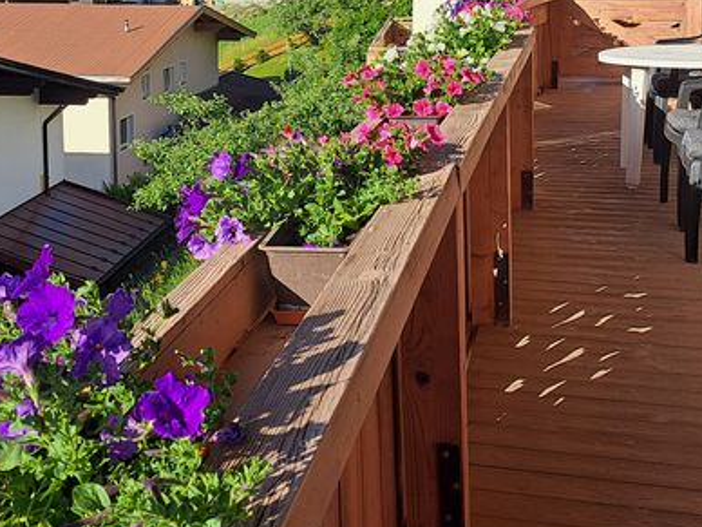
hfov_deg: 36.7
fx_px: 1055
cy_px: 105
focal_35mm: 52
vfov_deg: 27.5
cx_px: 284
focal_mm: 5.23
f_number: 1.8
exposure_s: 1/758
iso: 50
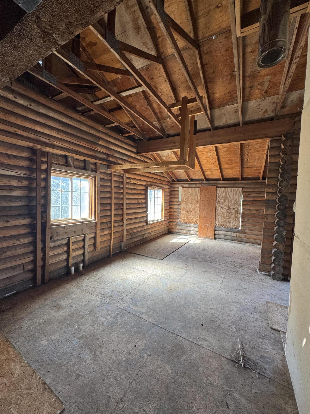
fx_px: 167
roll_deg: -1.8
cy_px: 207
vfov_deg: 102.1
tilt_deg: -3.4
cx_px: 155
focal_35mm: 14
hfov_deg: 85.7
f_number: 2.2
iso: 100
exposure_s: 1/99
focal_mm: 2.22
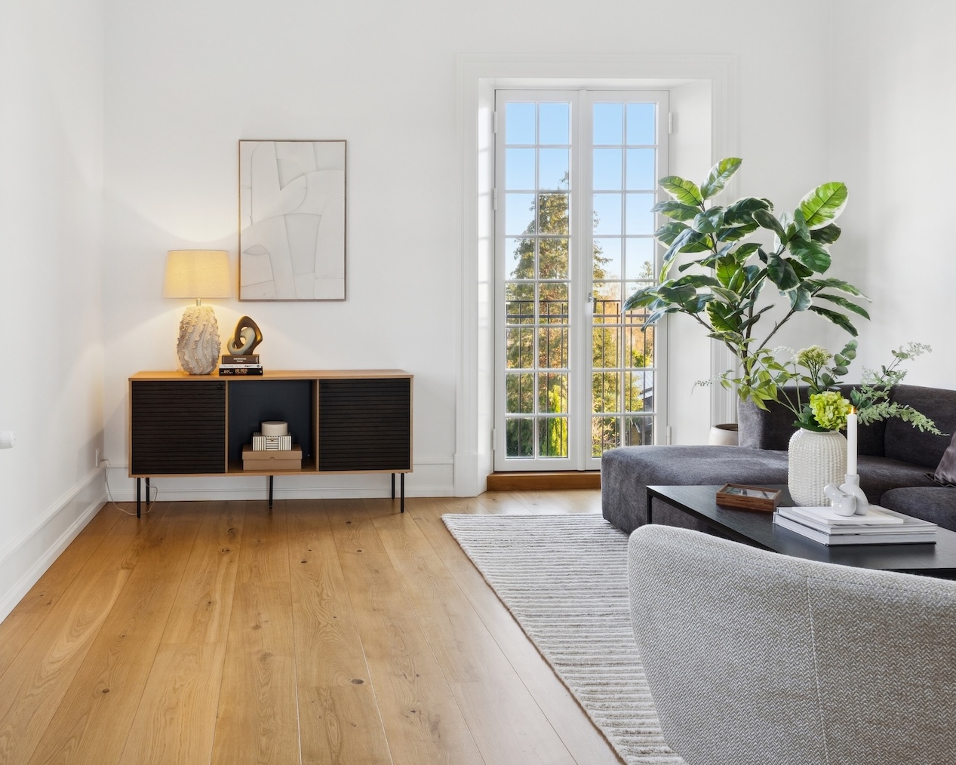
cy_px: 330
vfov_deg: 51.4
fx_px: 792
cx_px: 455
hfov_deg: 62.2
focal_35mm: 28
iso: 200
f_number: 8
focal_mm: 14
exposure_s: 1/15
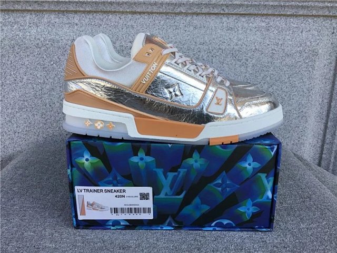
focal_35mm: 31
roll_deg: -0.7
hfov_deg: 58.4
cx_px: 168
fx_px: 302
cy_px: 126
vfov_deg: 45.4
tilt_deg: -17.5
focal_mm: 3.3
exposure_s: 1/395
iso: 25
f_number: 2.4
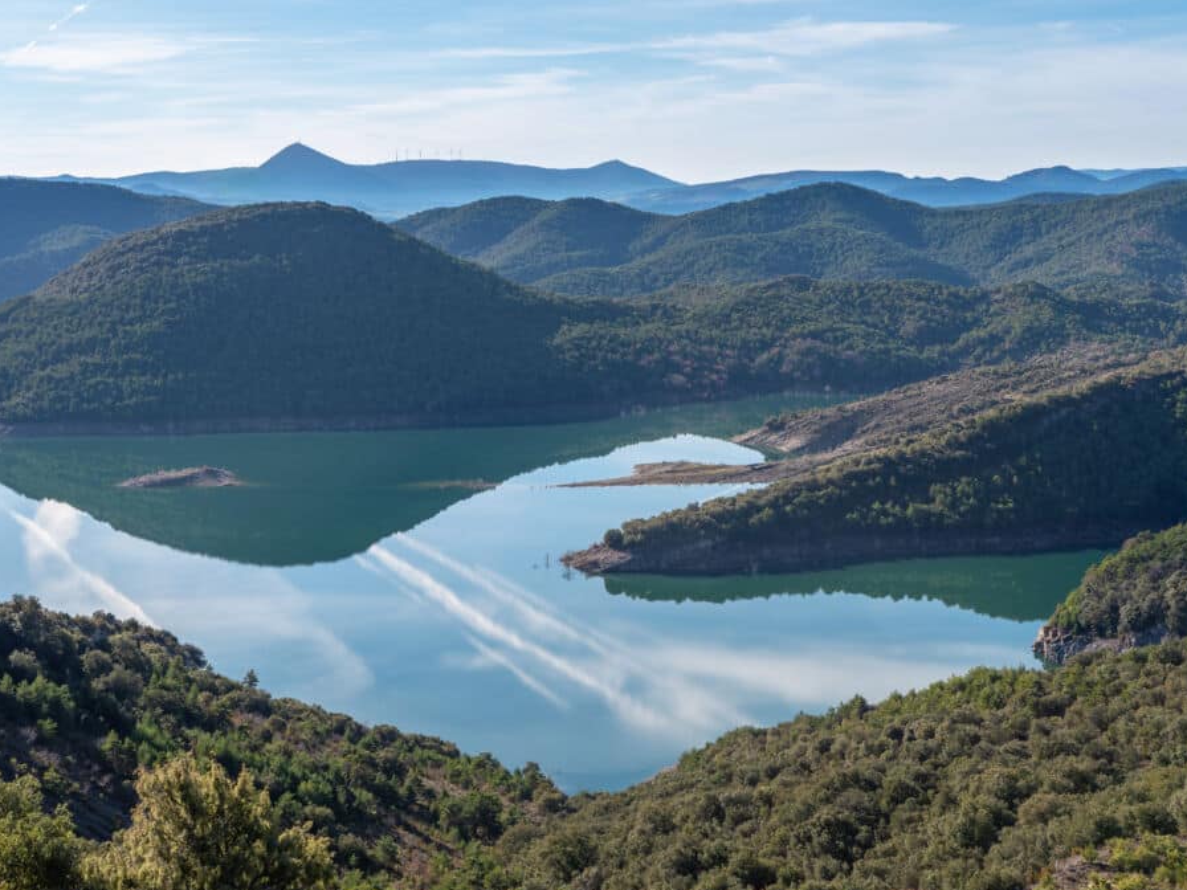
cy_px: 452
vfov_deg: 26.6
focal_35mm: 55
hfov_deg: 34.9
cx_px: 588
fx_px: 1886
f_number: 13
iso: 100
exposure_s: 1/100
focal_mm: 50
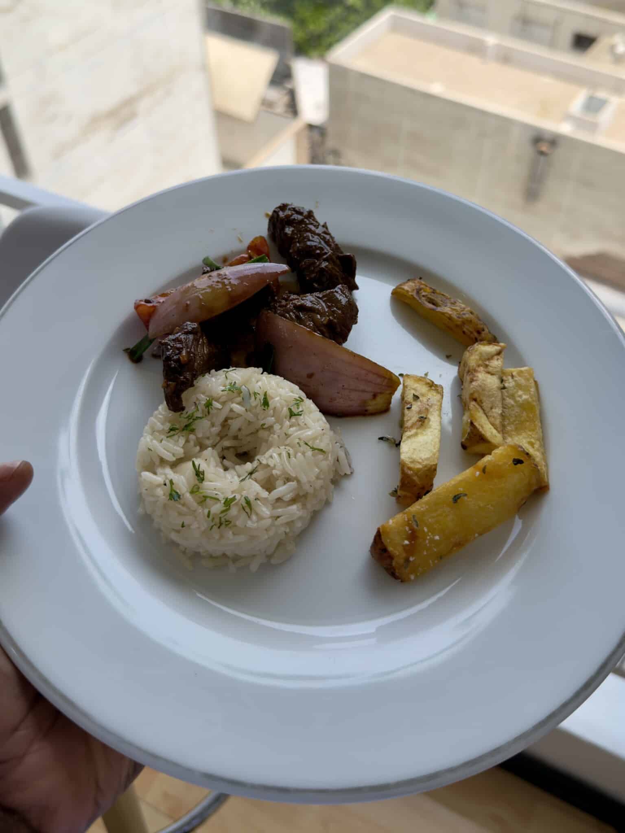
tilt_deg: -42.9
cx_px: 312
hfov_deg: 56.8
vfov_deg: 71.6
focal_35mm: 24
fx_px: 578
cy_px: 416
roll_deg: -0.2
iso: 64
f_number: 1.78
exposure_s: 1/1416
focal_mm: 6.76
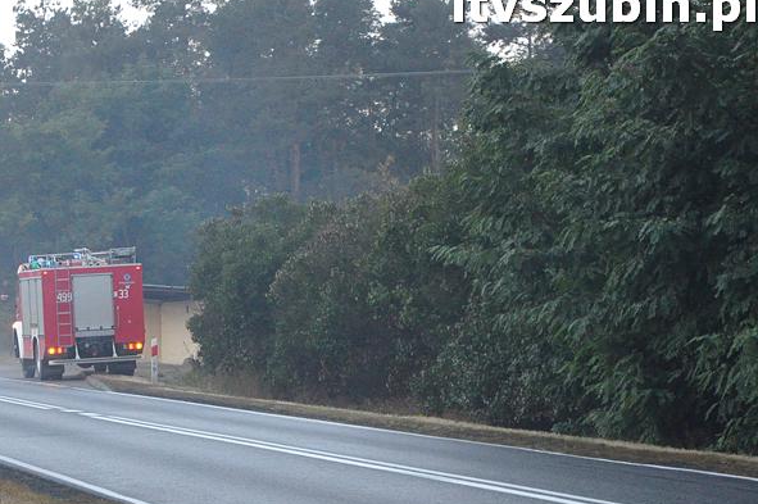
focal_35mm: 151
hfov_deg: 13.6
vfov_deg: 9.1
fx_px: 3177
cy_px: 307
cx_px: 257
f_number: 5
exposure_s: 1/400
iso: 3200
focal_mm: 70
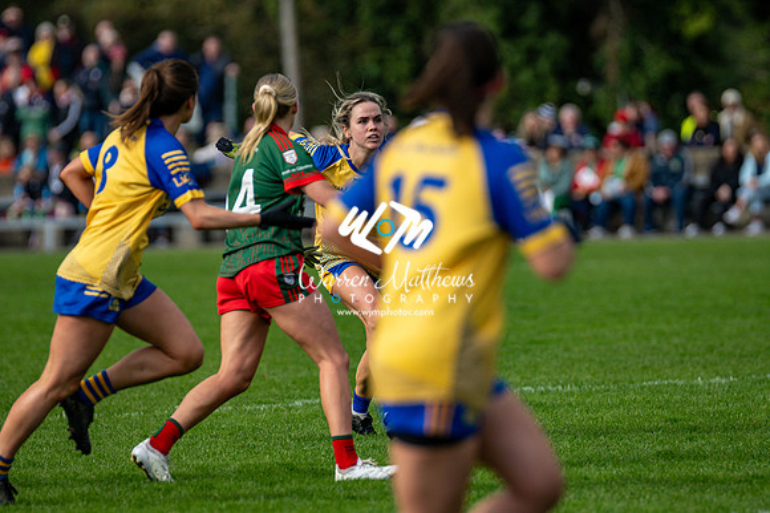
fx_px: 8657
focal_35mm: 405
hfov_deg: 5.1
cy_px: 256
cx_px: 385
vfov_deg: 3.4
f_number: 2.8
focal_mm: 270
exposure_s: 1/5000
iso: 360
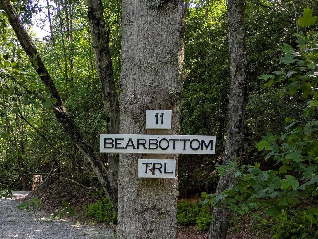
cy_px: 175
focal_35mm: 45
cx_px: 72
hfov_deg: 40.6
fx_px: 413
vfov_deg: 31.7
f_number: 1.89
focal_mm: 5.43
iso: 57
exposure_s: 1/376
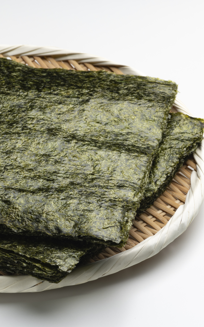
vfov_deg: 13.0
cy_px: 163
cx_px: 6
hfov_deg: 8.1
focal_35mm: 161
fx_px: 1432
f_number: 16
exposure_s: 1/125
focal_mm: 105
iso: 100
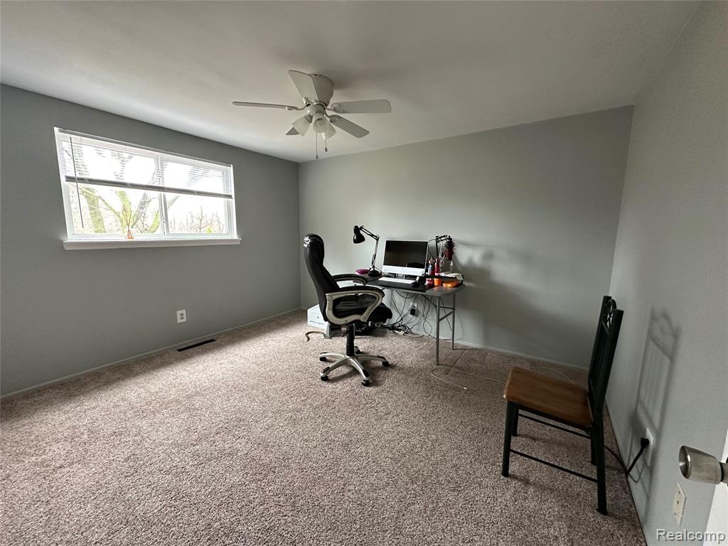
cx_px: 364
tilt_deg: -8.1
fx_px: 294
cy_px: 273
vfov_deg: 85.7
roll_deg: -0.9
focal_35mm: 14
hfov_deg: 102.1
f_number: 2.2
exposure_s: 1/60
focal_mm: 2.22
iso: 500
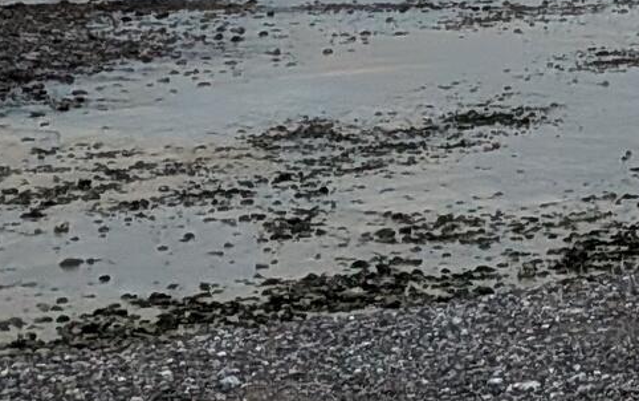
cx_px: 1222
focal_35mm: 135
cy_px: -458
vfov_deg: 9.0
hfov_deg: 13.5
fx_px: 2353
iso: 652
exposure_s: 1/25
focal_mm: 4.53
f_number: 1.7
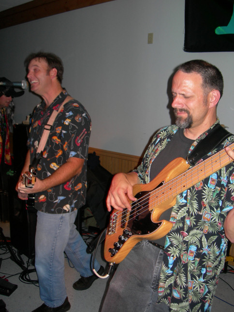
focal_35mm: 38
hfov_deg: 37.7
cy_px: 156
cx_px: 117
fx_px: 342
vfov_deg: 49.0
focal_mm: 7.8
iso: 86
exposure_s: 1/60.1
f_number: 2.8
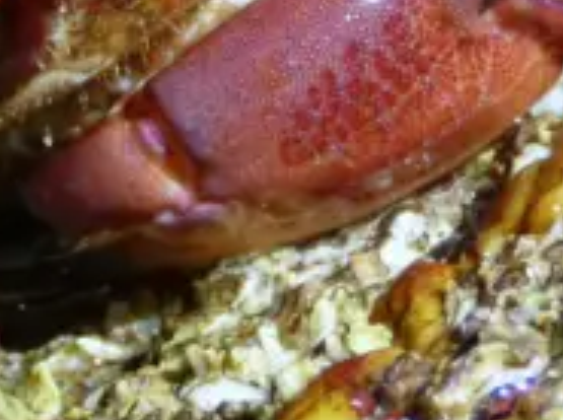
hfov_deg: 5.7
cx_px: -143
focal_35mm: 344
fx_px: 5584
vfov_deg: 4.3
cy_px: 216
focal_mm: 10.5
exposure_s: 1/400
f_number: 4.5
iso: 100
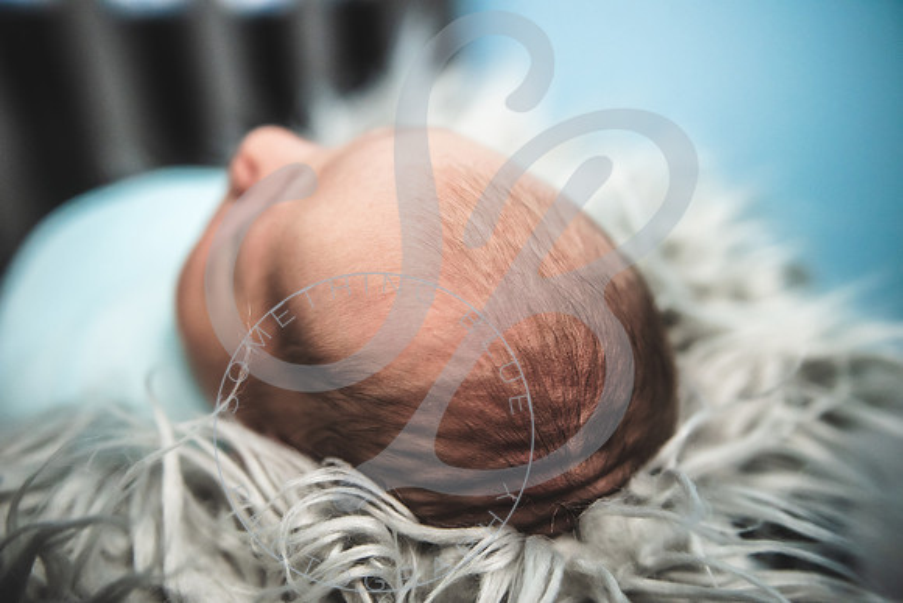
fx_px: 778
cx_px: 452
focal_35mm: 31
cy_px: 302
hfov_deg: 60.3
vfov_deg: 42.3
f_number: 2.8
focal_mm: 31
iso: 2500
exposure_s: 1/100
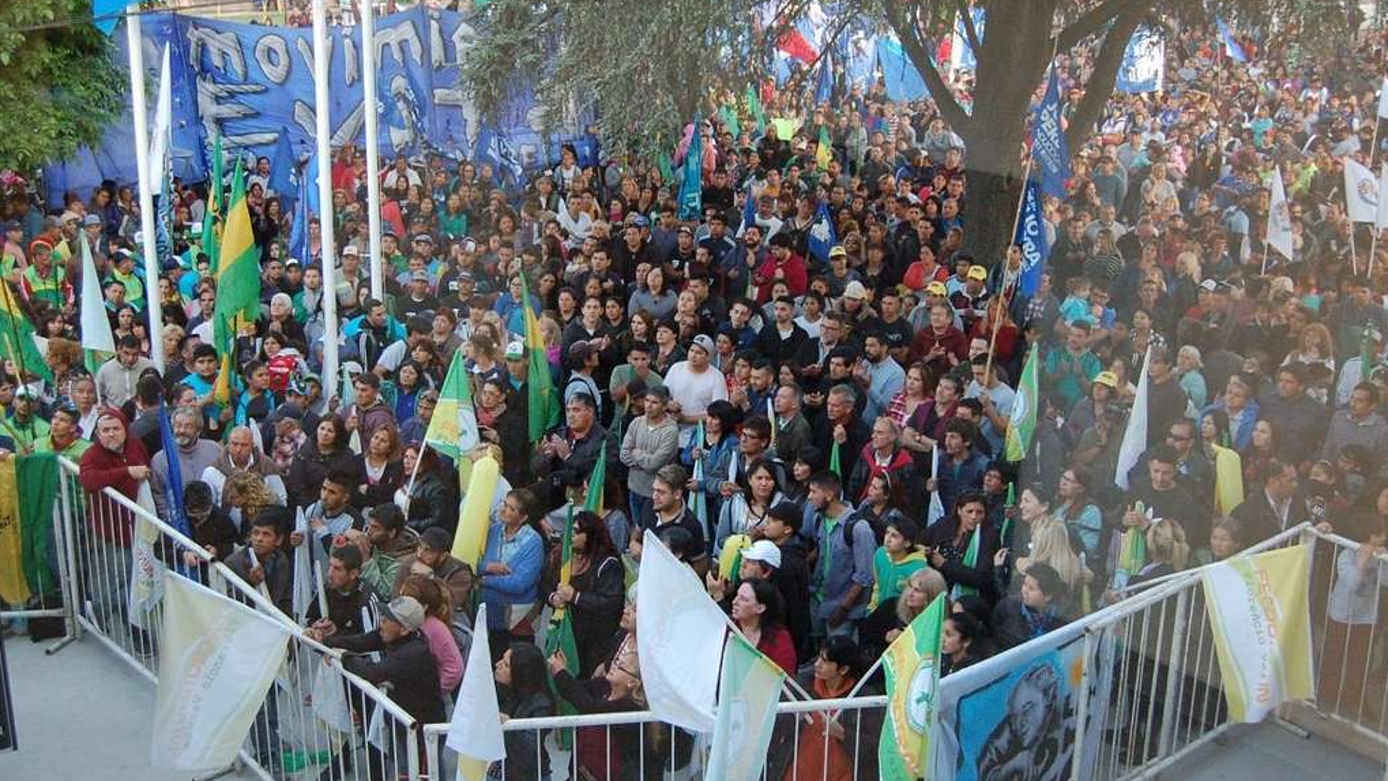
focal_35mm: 41
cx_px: 693
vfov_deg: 29.0
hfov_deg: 49.4
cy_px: 335
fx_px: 1509
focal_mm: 26
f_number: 4
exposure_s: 1/400
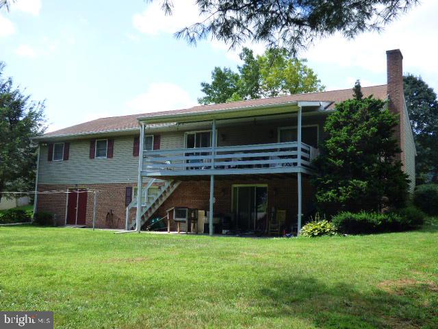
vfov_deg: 39.7
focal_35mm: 36
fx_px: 456
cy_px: 164
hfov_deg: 51.4
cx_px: 219
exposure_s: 1/500
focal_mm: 6.18
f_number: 3.4
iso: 160
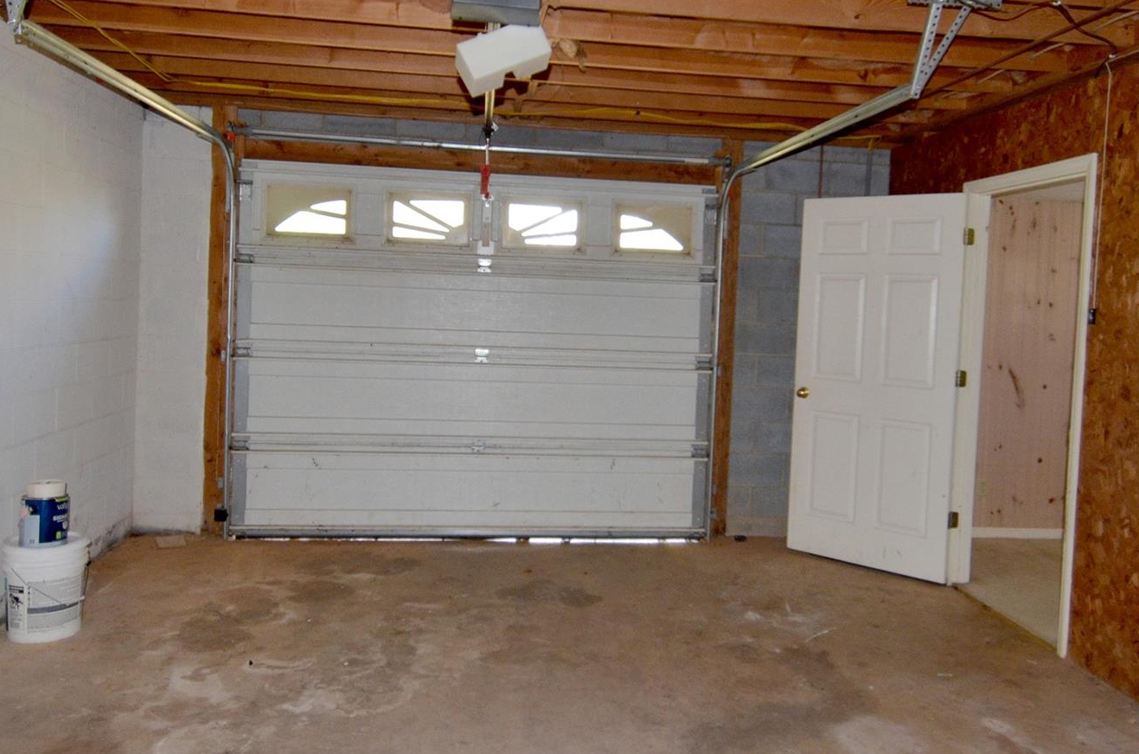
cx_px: 598
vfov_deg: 46.1
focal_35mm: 28
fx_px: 884
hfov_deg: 65.5
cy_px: 325
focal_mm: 12
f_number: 4
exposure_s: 1/60
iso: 800
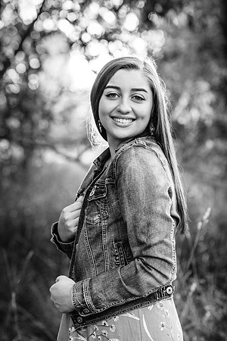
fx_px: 804
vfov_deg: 23.9
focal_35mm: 85
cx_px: 114
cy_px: 170
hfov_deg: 16.1
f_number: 2.8
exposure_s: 1/640
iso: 1000
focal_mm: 85
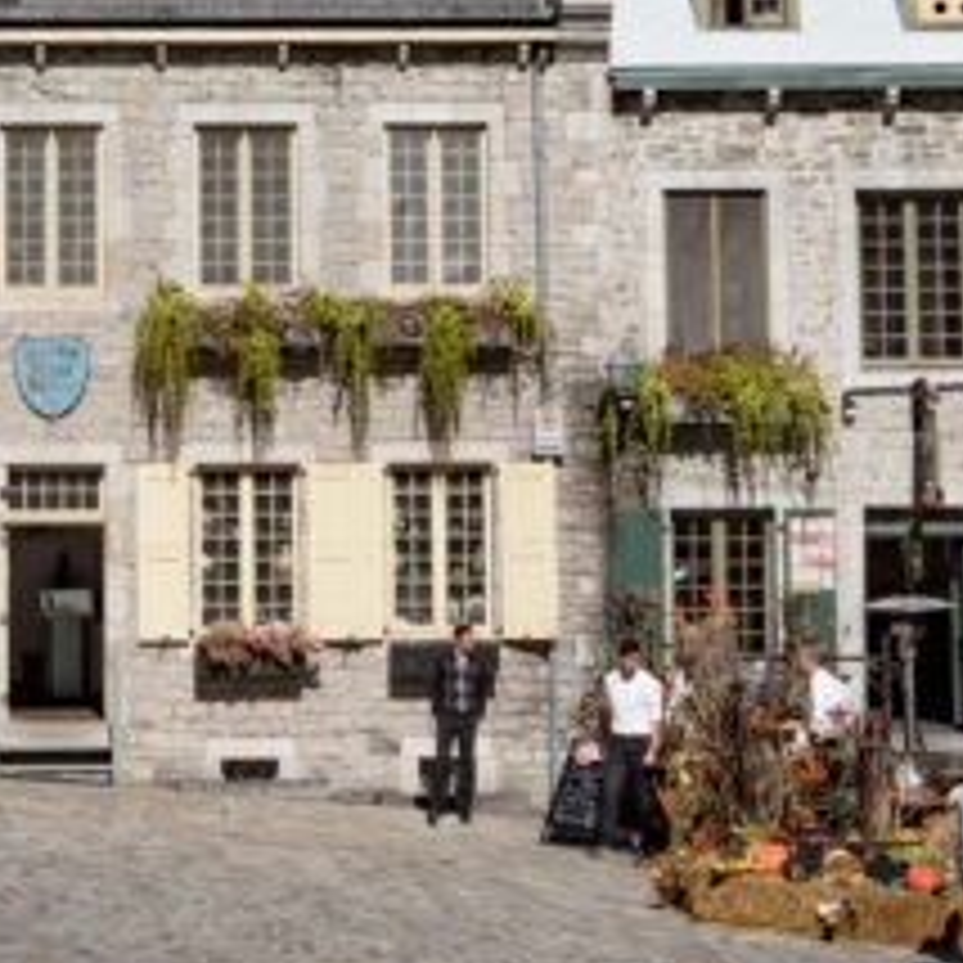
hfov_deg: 17.2
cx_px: 108
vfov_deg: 16.9
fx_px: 3147
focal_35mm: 100
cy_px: -63
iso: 200
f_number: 10
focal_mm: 34
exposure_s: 1/640
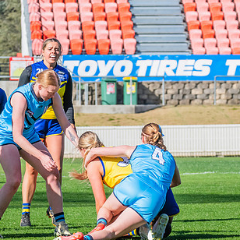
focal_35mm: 517
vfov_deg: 3.4
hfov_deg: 3.4
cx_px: 110
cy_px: 141
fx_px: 4055
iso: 800
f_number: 11
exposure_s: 1/1250
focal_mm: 210
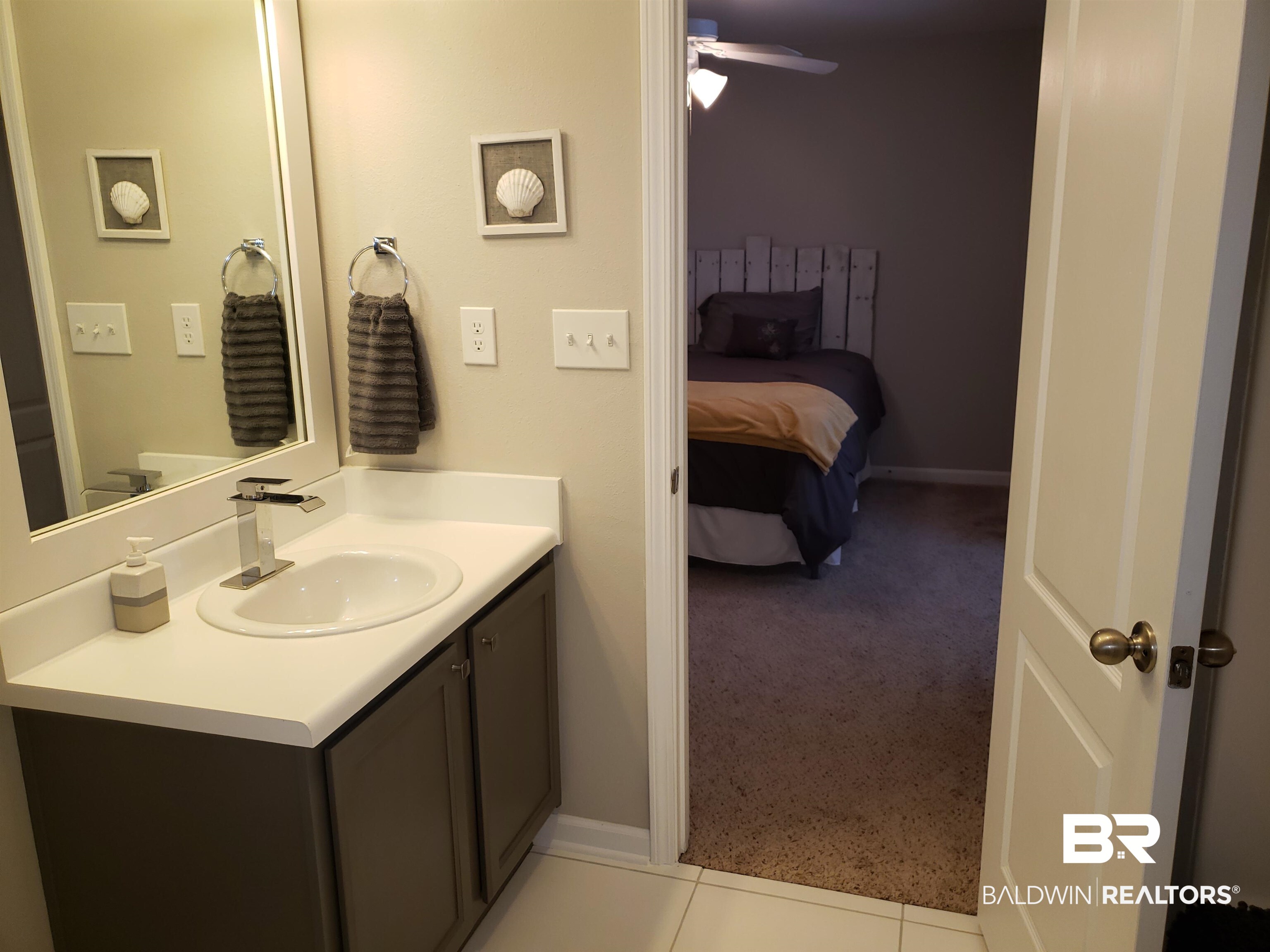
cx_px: 635
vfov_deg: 53.1
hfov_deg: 67.3
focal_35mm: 26
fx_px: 954
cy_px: 476
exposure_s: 1/60
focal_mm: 4.3
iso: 64
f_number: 1.5
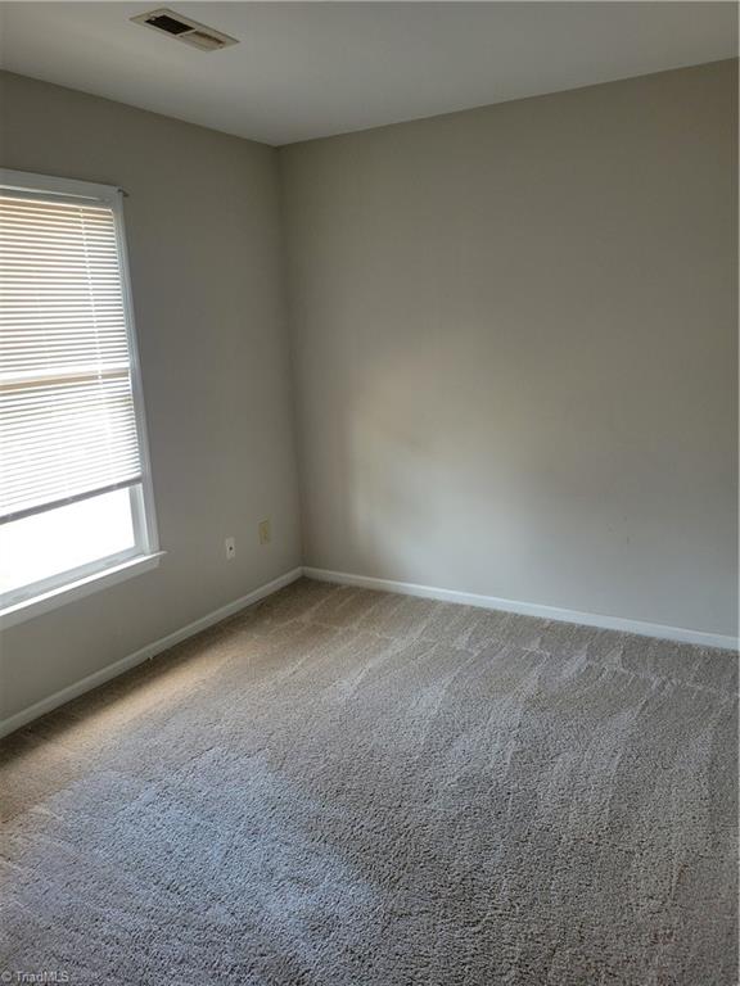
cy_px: 493
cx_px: 370
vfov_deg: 67.3
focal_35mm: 26
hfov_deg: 53.1
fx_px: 741
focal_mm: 5.4
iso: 200
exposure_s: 1/60
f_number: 1.8
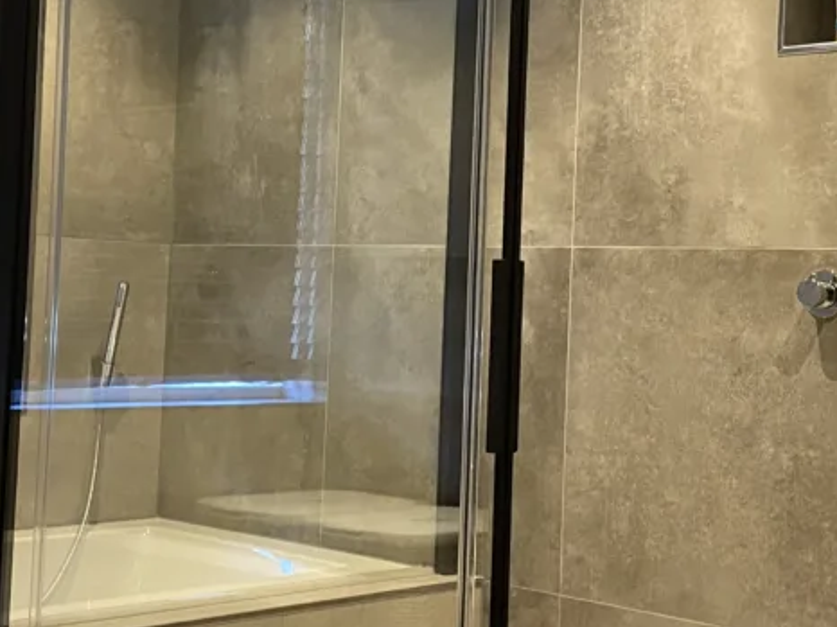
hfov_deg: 29.0
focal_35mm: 67
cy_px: 262
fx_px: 1619
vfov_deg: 21.9
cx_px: 395
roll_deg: -2.9
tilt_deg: +1.7
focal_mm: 4.25
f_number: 1.8
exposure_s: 1/50
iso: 250
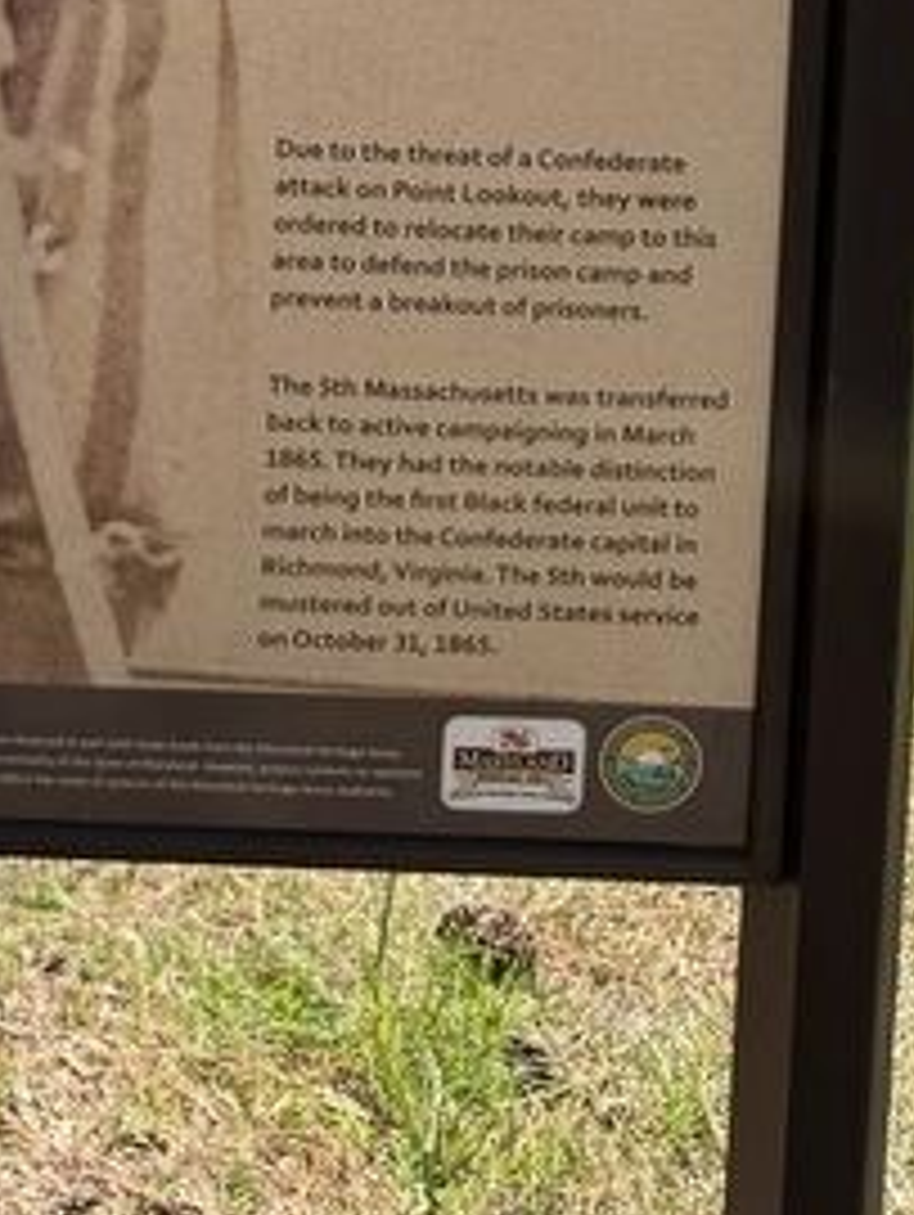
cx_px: -144
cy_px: -459
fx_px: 2496
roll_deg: -2.0
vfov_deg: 23.4
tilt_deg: -3.7
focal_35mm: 71
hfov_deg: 19.7
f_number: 1.78
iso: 100
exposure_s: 1/2445
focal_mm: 6.76
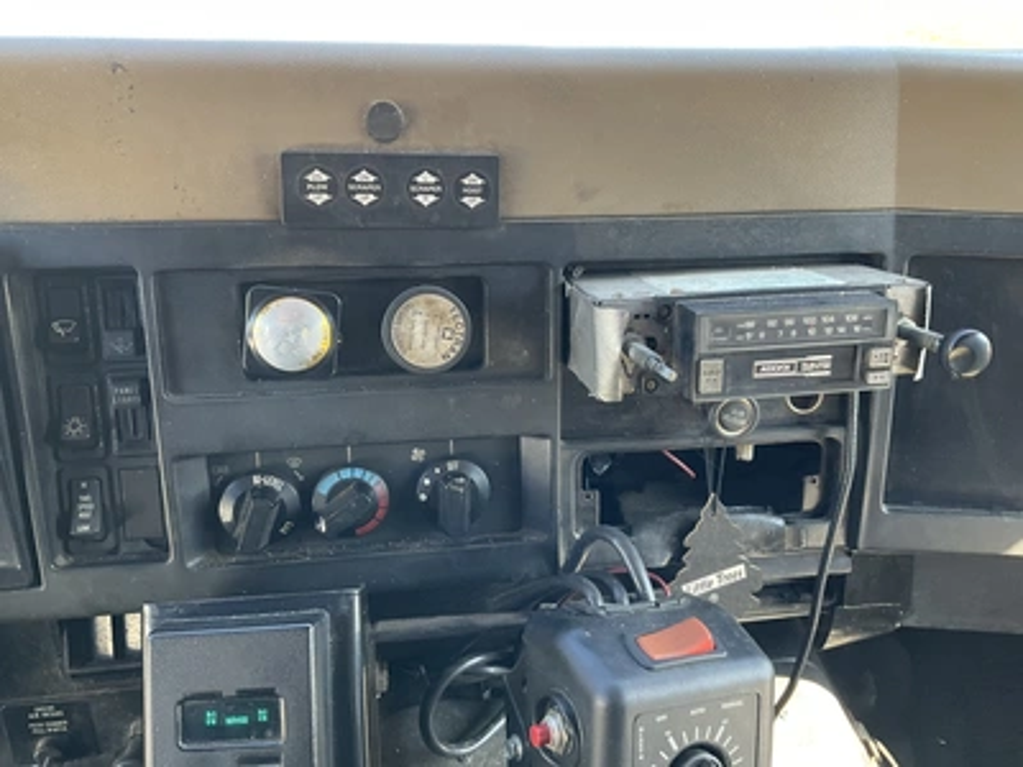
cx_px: 512
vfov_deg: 48.2
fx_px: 857
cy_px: 384
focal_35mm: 29
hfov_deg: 61.7
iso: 64
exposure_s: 1/85
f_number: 1.8
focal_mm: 3
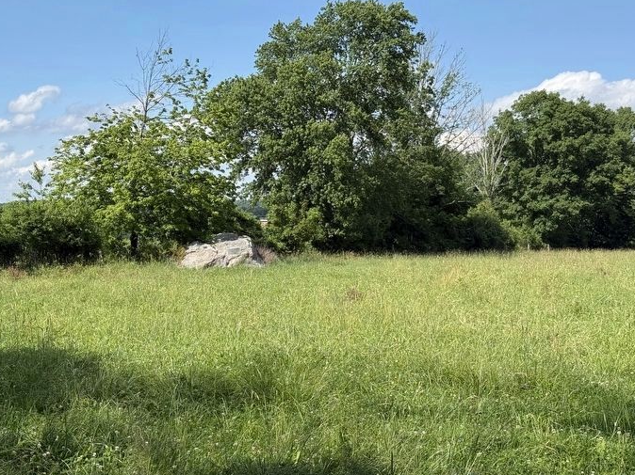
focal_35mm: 57
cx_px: 293
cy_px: 258
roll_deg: +0.9
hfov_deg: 33.8
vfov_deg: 25.6
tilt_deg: -2.4
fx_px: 1045
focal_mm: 6.76
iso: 64
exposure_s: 1/3378
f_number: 1.78
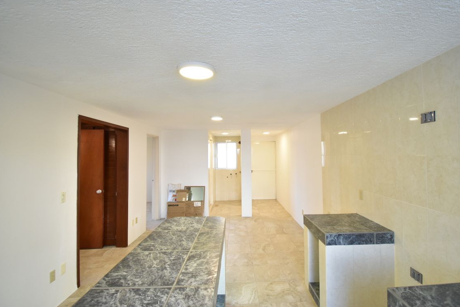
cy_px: 148
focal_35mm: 16
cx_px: 242
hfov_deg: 96.6
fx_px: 204
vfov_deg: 73.7
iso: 800
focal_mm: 10
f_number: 4.5
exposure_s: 1/60
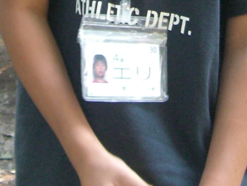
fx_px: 1000
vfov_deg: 10.2
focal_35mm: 140
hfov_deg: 14.1
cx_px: 130
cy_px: -120
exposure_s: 1/60
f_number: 2.7
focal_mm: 6.2
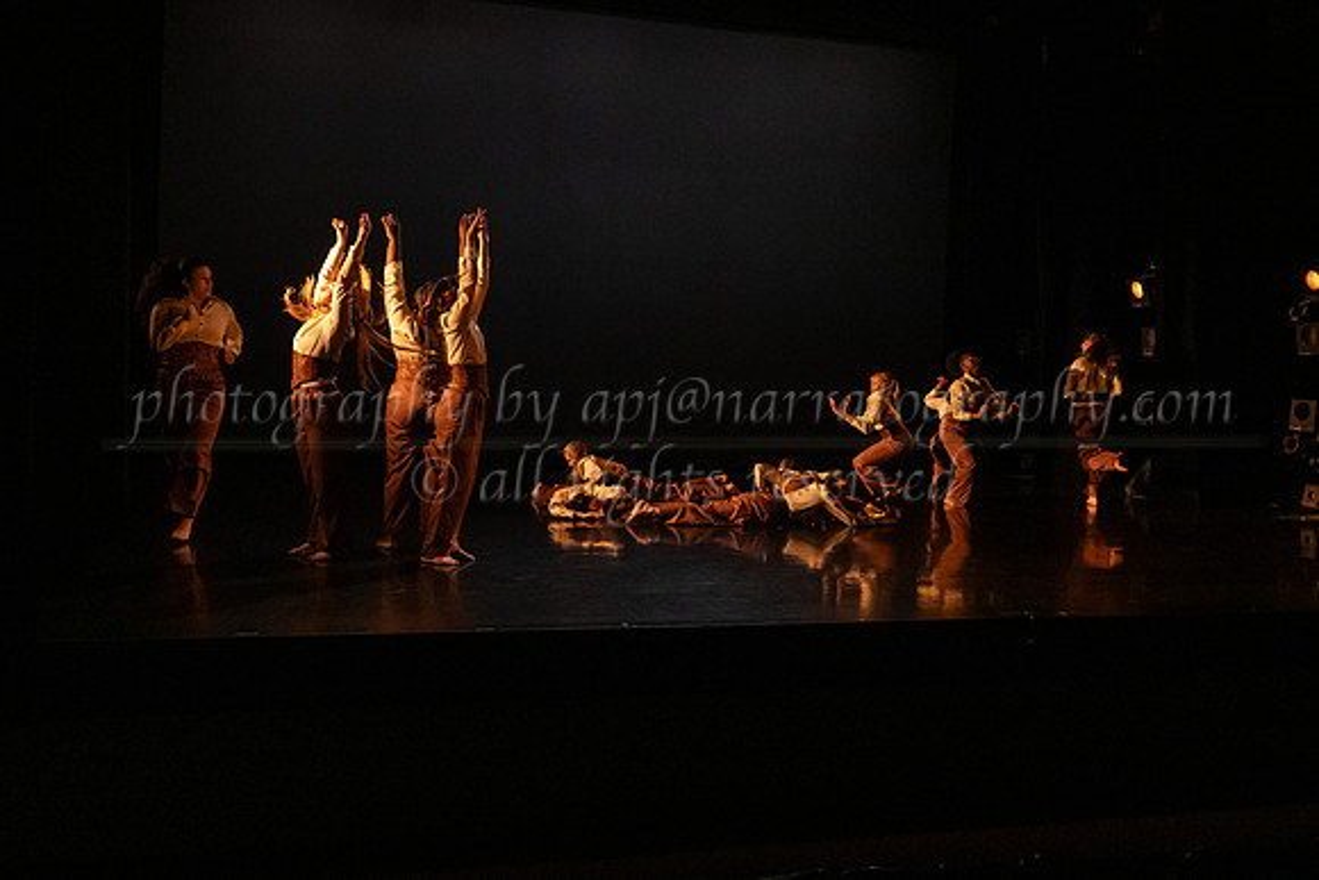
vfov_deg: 35.6
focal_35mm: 37
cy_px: 430
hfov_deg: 51.3
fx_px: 1372
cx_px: 697
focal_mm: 28
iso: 4000
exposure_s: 1/400
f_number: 4
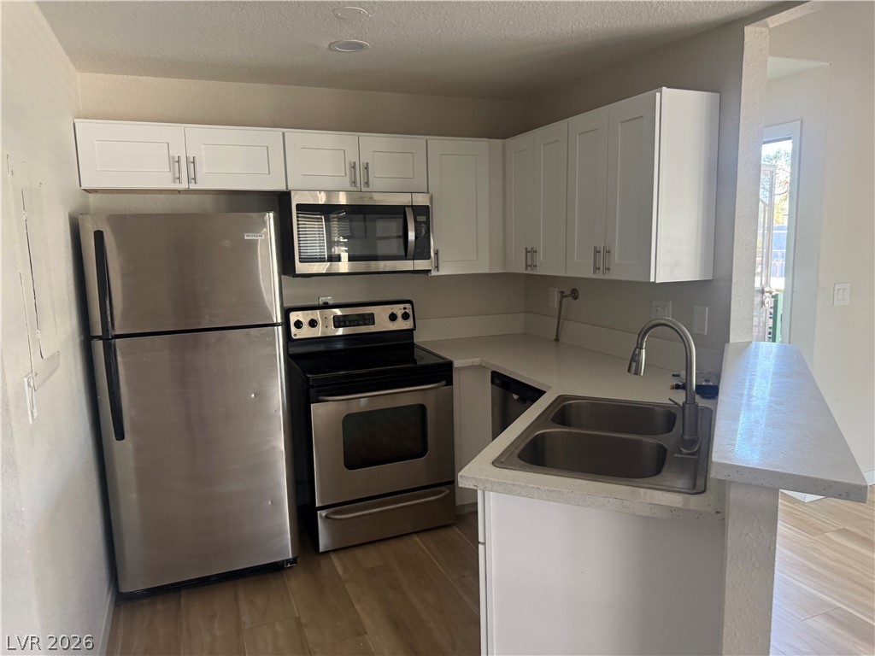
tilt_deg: -10.0
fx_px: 607
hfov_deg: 71.6
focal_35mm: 24
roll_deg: +0.2
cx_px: 438
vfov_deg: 56.8
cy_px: 328
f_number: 1.78
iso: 250
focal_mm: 6.76
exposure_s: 1/60
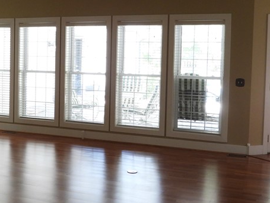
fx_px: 421
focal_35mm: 54
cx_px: 93
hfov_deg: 35.3
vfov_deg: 26.9
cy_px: 76
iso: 250
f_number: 2.8
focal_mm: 4.3
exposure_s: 1/30
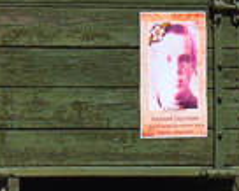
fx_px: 4821
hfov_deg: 2.8
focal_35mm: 681
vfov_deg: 2.3
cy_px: -30
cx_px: -32
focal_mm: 55
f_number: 8
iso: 200
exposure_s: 1/1000
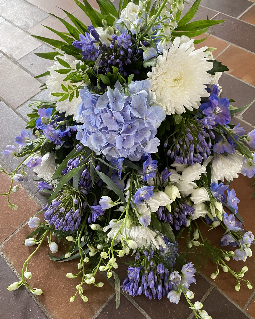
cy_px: 167
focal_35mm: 28
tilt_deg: -58.7
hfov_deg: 51.5
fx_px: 264
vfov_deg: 62.2
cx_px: 127
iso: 320
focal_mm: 4.25
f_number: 1.8
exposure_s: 1/60
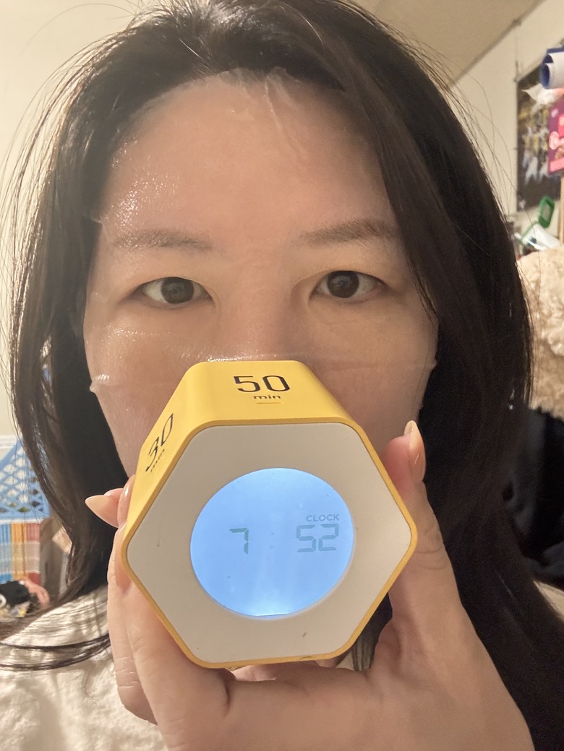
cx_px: 282
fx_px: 652
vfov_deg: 60.0
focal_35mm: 30
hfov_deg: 46.8
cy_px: 376
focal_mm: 2.69
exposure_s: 1/30
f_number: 1.9
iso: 500
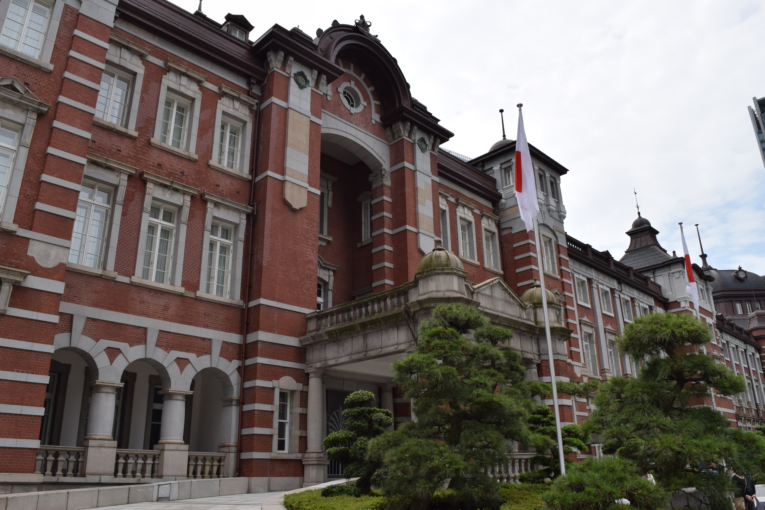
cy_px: 255
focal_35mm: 27
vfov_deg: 47.9
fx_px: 574
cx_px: 382
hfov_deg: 67.4
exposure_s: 1/500
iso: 320
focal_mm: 18
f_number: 11
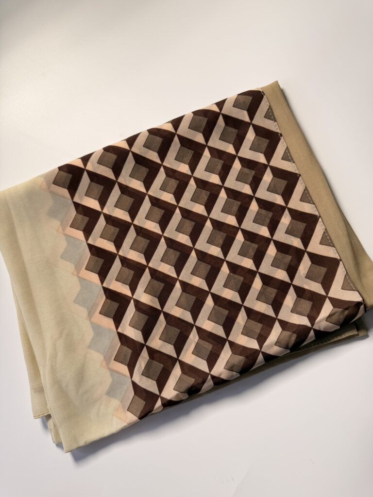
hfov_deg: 56.8
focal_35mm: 24
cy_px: 248
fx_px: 345
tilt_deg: -78.3
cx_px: 186
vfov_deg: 71.6
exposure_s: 1/543
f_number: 1.78
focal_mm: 6.76
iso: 80
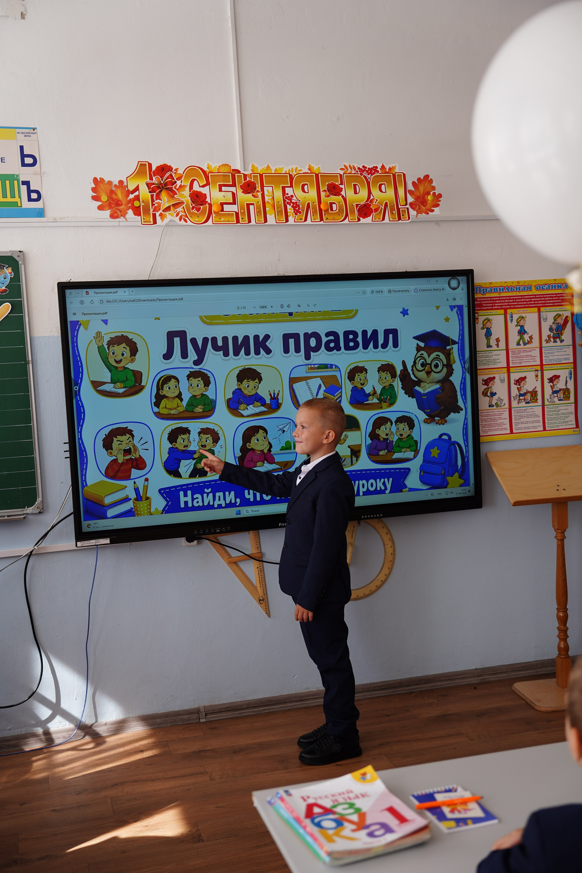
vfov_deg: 46.4
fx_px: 1018
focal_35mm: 42
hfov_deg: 31.9
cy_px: 436
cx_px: 291
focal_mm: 42
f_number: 2.8
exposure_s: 1/320
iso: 200
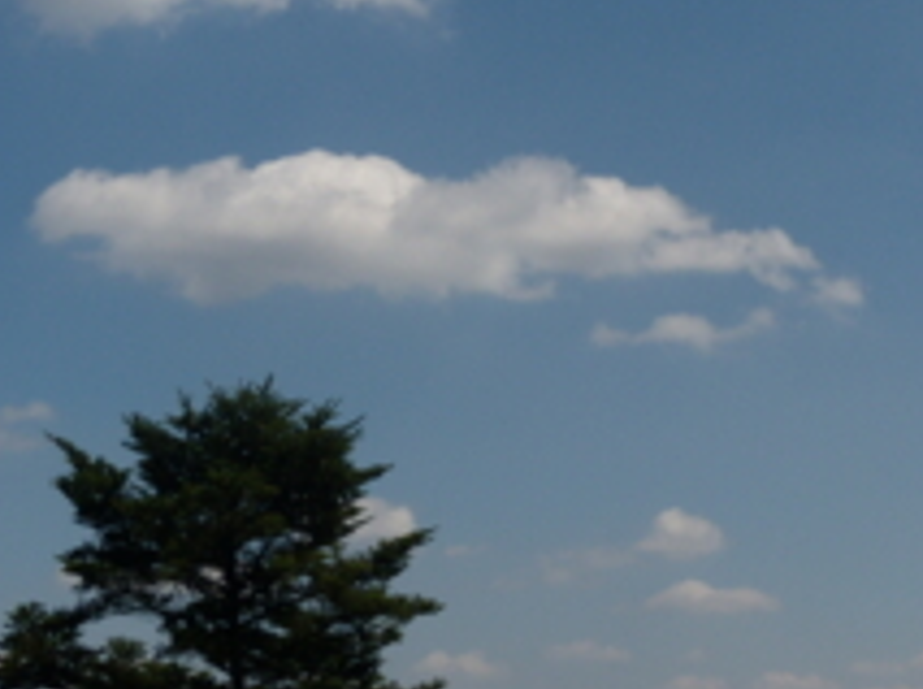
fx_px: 2103
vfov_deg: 18.6
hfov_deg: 24.5
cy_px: 425
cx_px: 698
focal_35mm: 79
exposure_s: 1/400
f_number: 8.9
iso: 80
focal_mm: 7.5
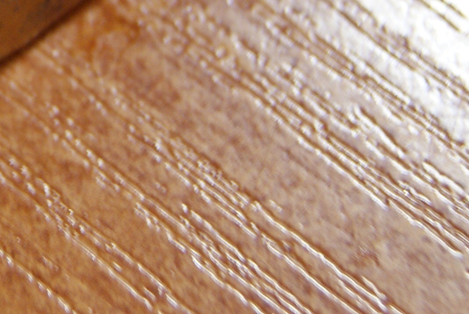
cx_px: -1
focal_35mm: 163
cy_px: -228
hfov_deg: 12.4
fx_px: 2126
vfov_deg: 8.2
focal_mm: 30
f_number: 4.5
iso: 400
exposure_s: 1/6
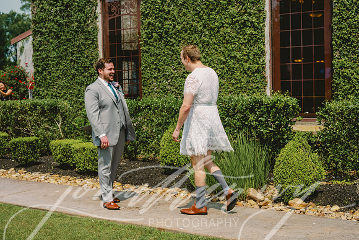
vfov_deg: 23.8
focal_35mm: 57
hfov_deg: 35.1
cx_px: 200
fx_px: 567
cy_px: 106
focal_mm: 51
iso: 64
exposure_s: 1/1000
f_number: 3.5
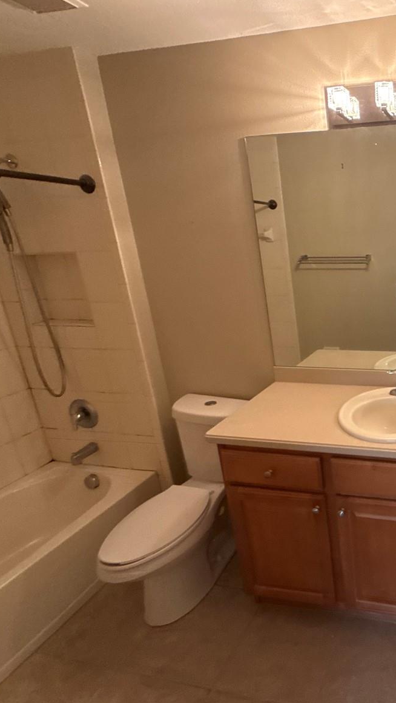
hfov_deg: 44.3
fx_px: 392
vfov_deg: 83.8
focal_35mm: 21
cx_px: 409
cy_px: 341
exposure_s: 1/60
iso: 200
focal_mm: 2.22
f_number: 2.2
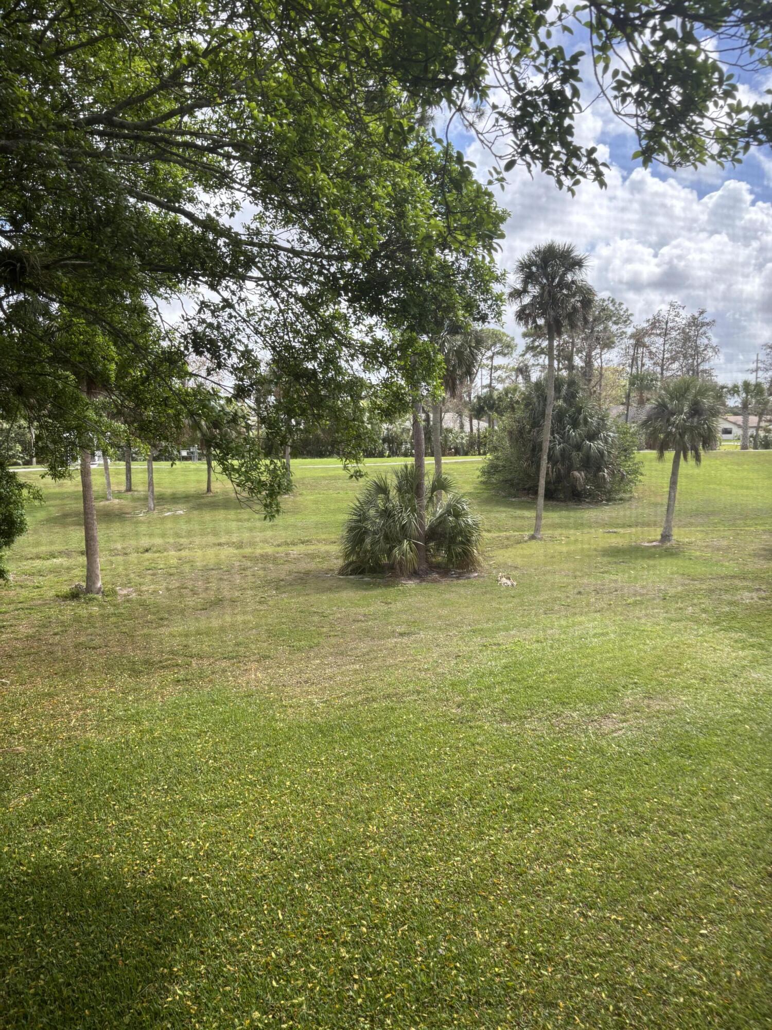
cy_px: 515
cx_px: 386
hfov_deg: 53.1
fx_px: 773
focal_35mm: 26
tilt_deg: -8.1
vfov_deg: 67.3
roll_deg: +0.0
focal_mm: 5.96
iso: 50
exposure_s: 1/684
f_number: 1.6
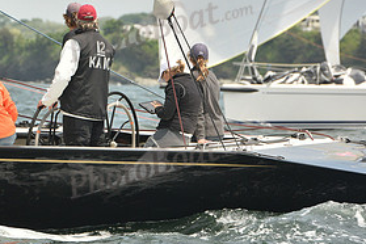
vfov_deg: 3.3
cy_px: 115
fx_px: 4229
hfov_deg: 4.9
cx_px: 1
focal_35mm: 416
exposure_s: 1/1250
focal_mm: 200
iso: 400
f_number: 8
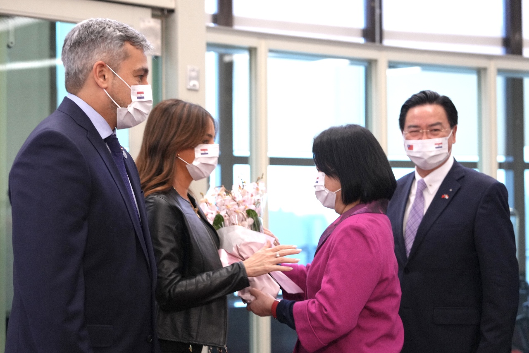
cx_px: 264
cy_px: 176
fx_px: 705
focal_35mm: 48
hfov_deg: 41.1
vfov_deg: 28.1
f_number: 2.8
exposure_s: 1/250
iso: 2500
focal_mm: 48
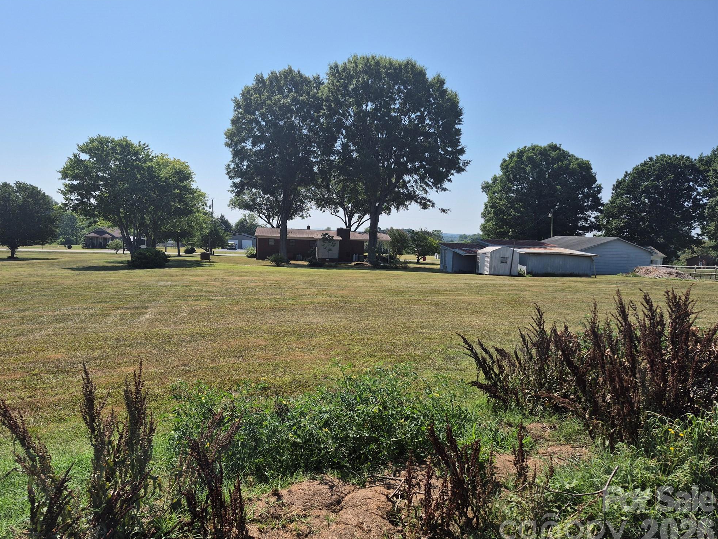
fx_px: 498
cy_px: 276
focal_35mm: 24
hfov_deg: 71.6
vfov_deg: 56.8
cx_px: 345
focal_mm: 5.4
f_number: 1.8
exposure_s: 1/2504
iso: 25
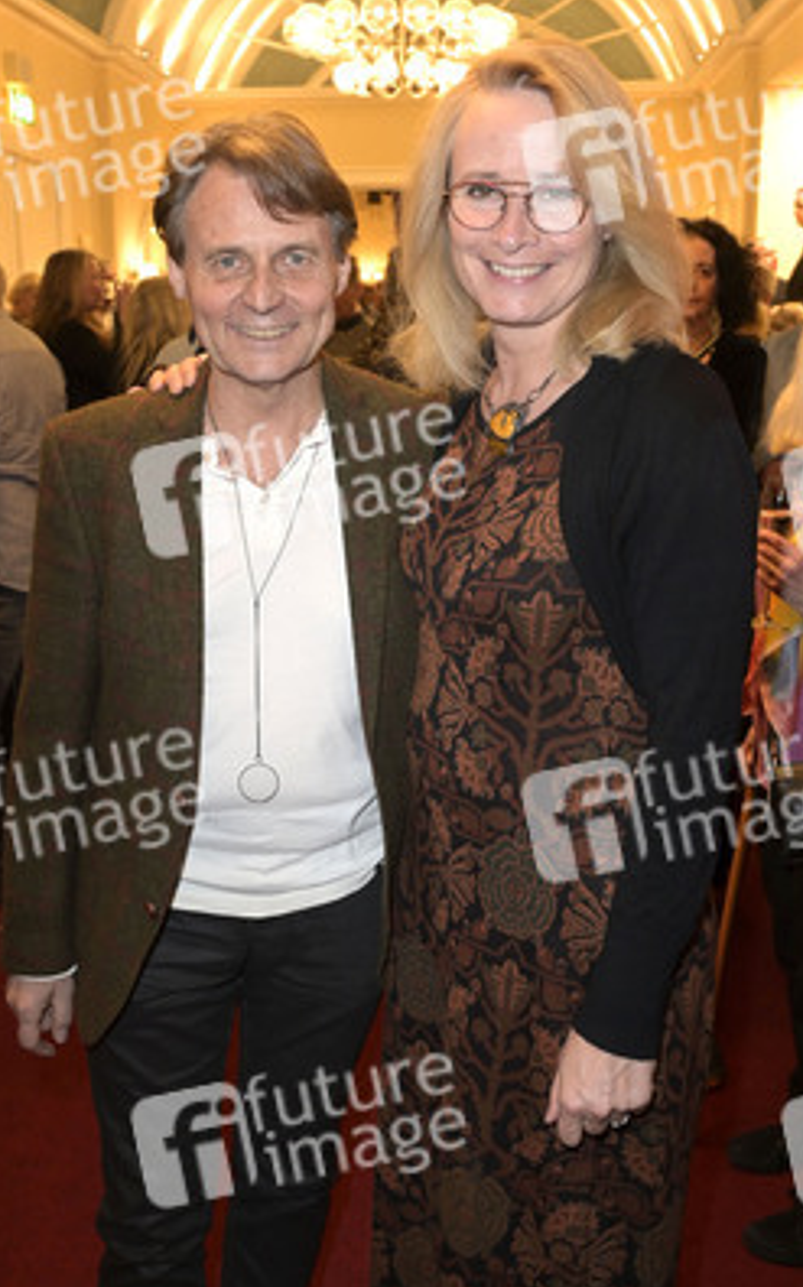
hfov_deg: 36.2
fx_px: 1227
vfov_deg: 55.4
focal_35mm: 35
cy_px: 644
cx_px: 393
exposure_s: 1/40
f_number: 6.3
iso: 2500
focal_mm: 34
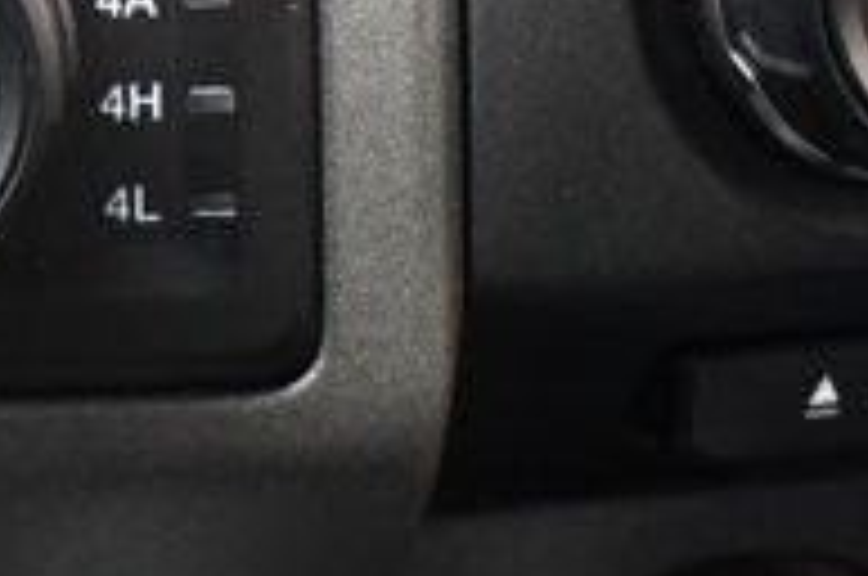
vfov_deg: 12.0
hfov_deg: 17.4
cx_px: -135
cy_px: 83
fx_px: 2720
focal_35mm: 113
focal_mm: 23
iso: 3200
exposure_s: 1/60
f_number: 3.8
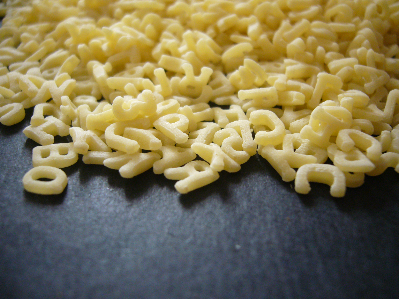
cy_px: 150
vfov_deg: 40.7
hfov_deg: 52.6
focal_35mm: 35
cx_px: 200
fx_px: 403
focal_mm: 5.8
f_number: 2.8
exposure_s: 1/8
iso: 200
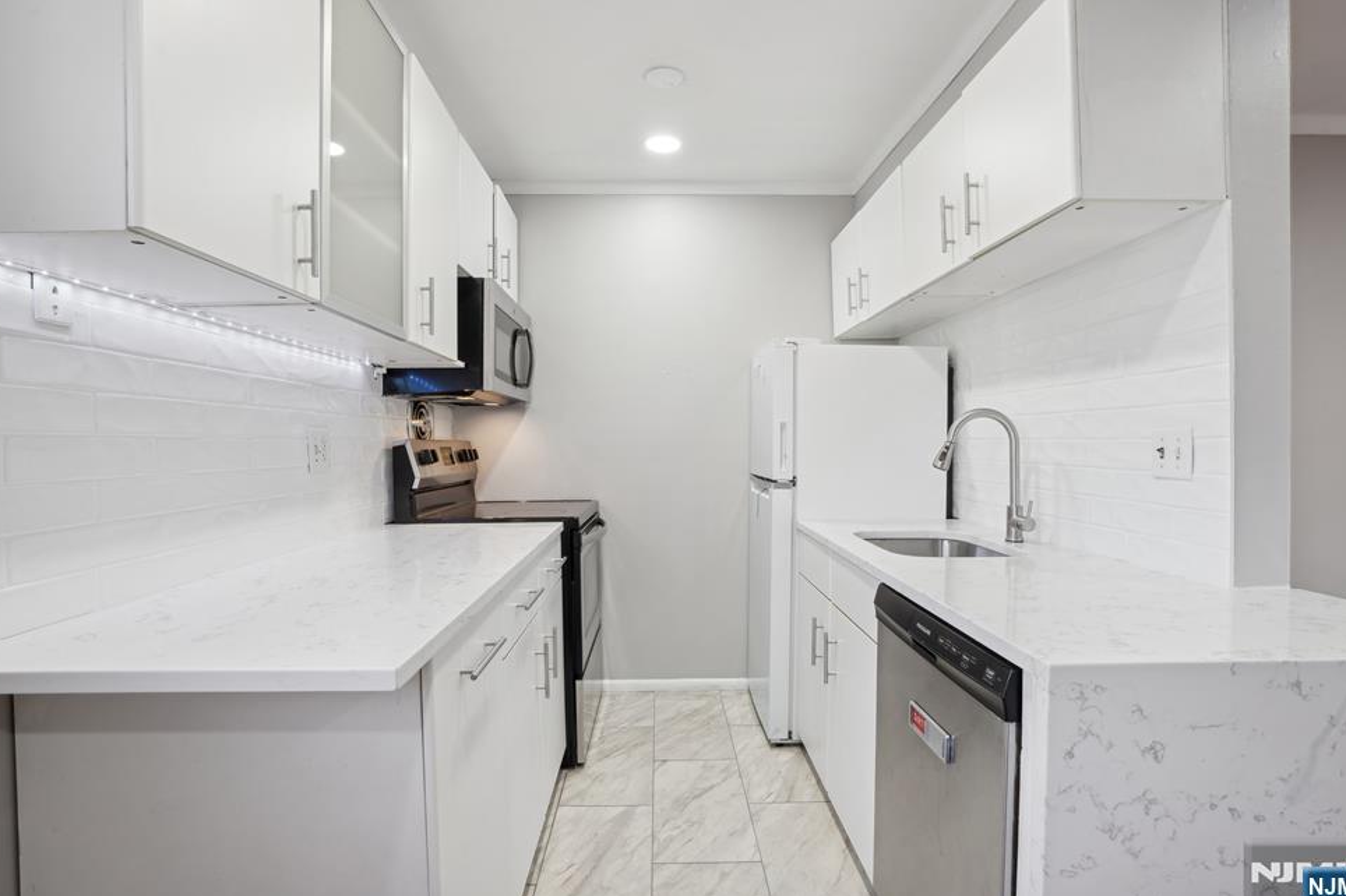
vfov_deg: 70.4
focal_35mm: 17
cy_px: 430
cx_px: 672
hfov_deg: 93.3
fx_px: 635
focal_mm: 16
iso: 100
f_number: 11
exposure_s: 1/4
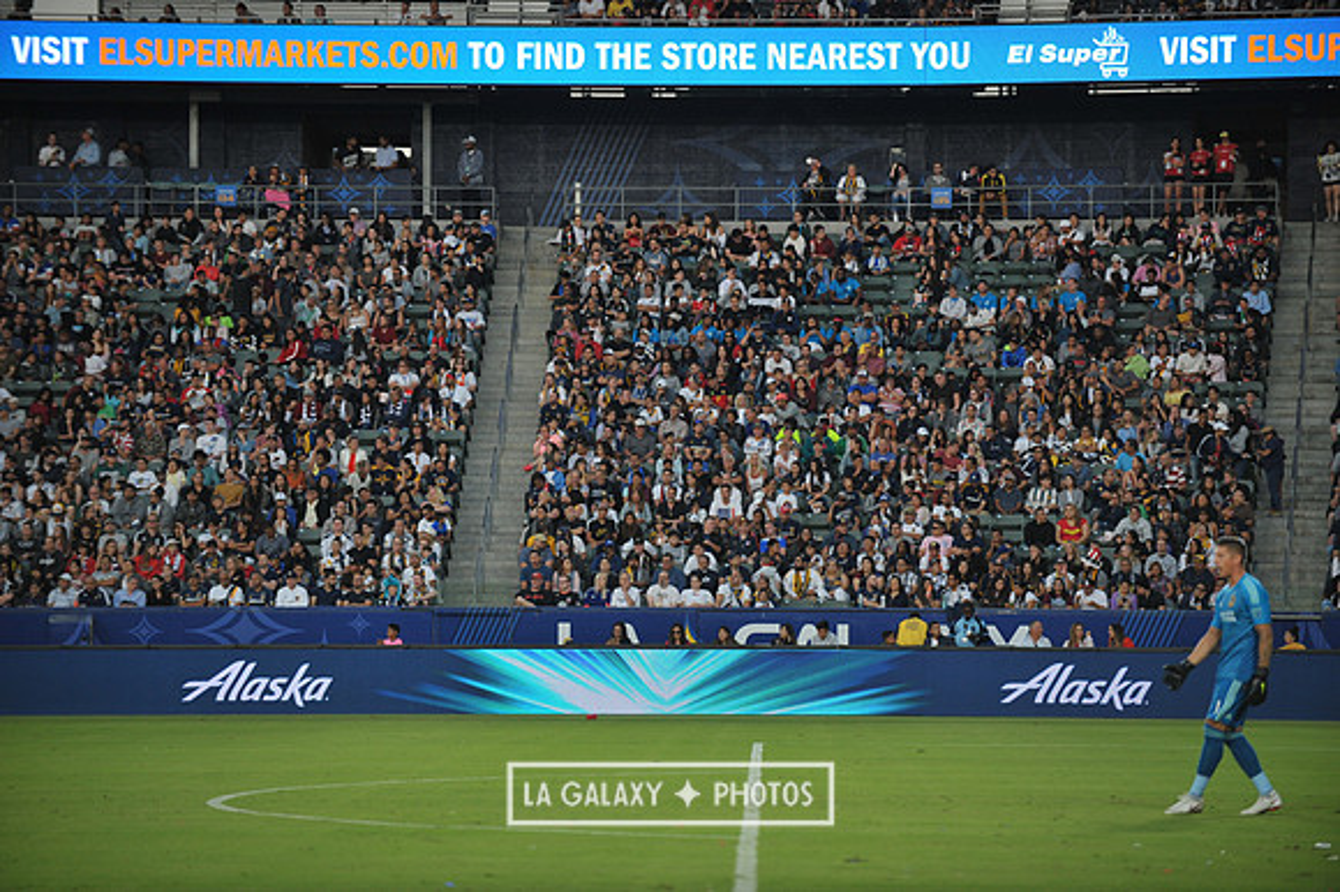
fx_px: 5580
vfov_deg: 9.1
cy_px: 446
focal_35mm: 150
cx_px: 670
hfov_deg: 13.7
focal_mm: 150
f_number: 2.8
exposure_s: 1/800
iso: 640
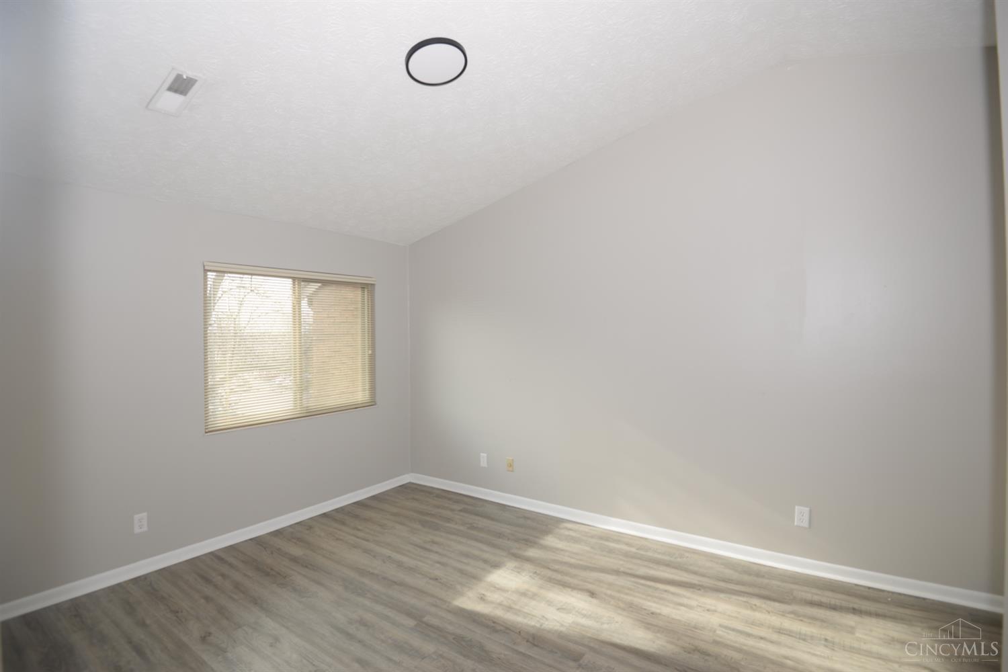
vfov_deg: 70.4
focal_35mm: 17
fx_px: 476
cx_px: 504
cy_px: 336
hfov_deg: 93.3
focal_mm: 17
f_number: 4
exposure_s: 1/60
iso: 100
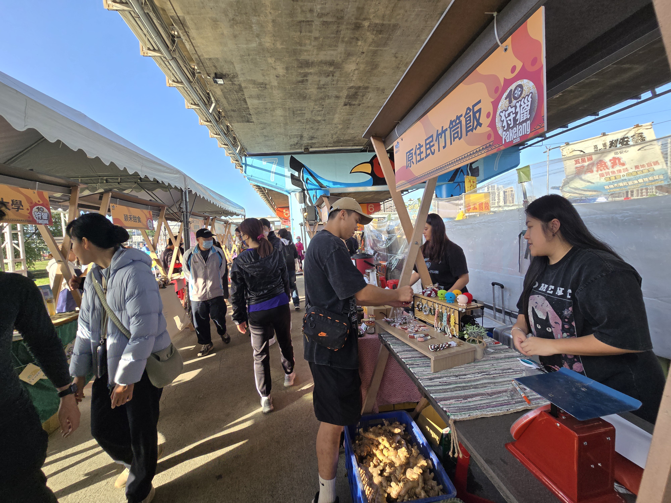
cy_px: 252
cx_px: 336
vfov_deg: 89.9
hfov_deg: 106.2
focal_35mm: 13
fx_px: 252
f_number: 2.2
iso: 50
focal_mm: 2.2
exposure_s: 1/624
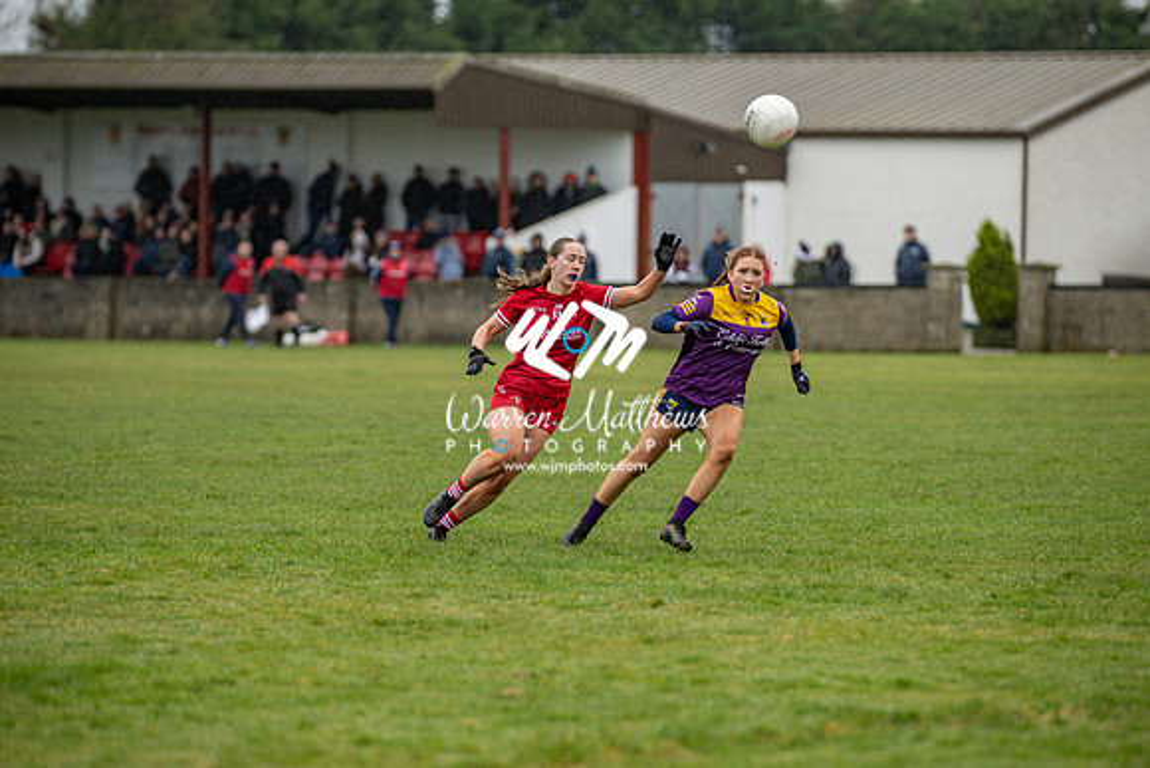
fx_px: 7029
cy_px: 384
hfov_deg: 9.4
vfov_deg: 6.2
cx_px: 575
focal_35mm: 220
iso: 800
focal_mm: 220
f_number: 2.8
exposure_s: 1/640
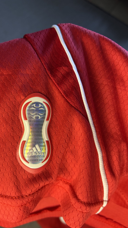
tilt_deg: -55.5
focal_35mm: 29
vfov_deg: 66.1
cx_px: 44
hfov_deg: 39.8
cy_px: 115
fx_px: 175
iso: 400
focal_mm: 5.96
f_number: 1.6
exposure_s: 1/60
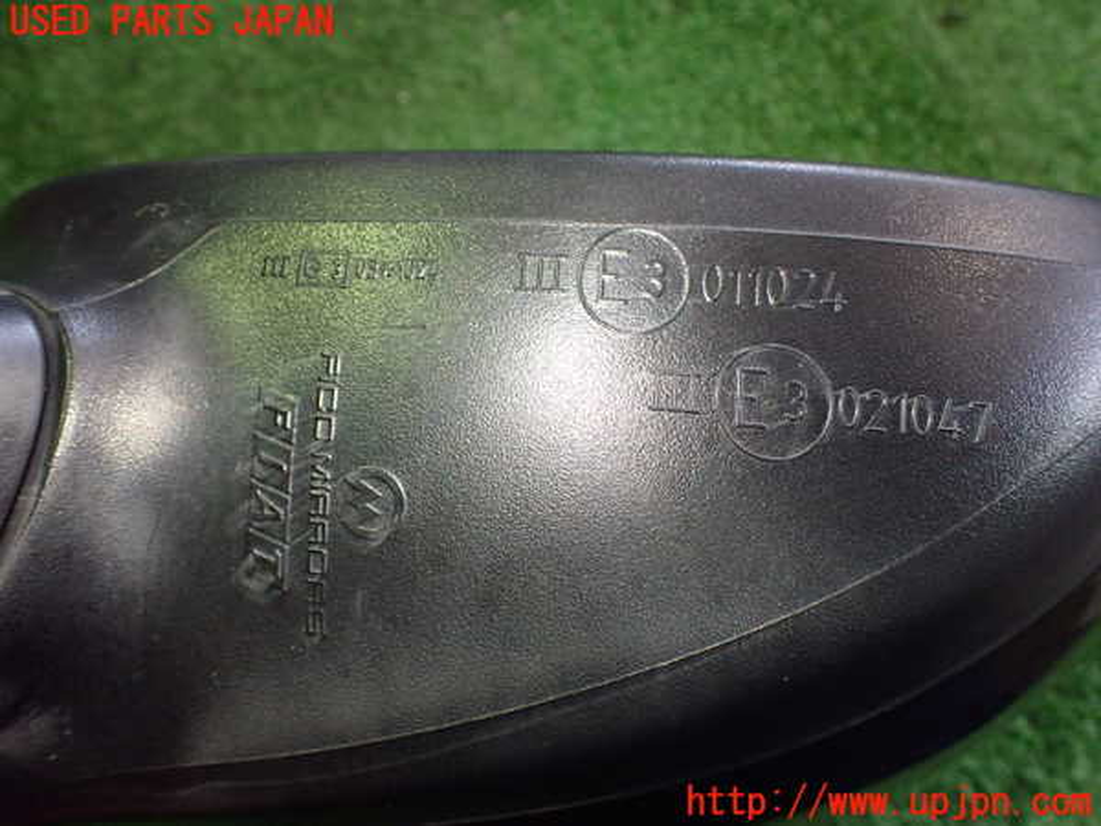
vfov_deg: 46.8
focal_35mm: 30
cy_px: 413
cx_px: 550
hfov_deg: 60.0
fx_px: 954
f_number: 2.3
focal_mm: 5.4
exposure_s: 1/125
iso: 640
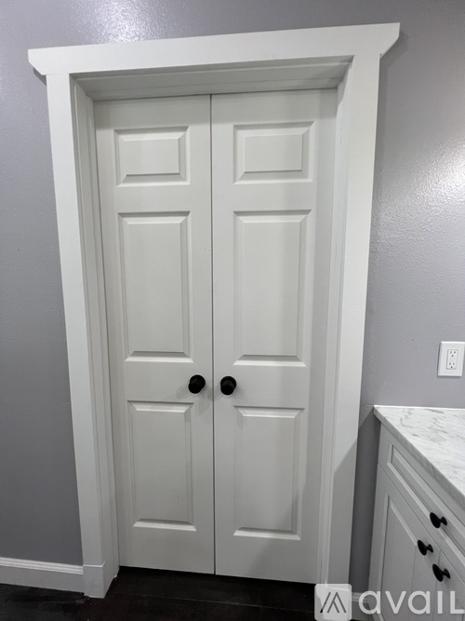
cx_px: 232
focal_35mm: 13
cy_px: 310
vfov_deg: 106.2
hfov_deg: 89.9
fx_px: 233
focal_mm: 1.57
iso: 160
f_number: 1.8
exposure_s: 1/120
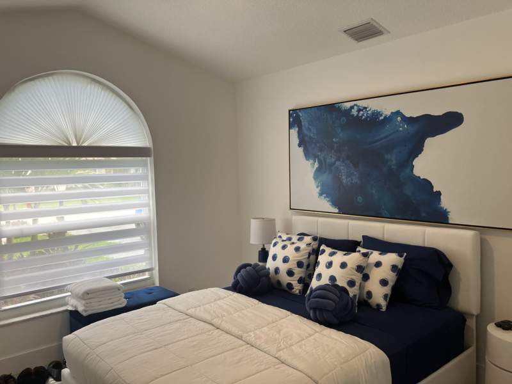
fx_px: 414
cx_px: 256
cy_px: 192
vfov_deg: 49.7
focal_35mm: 28
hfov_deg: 63.4
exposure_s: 1/120
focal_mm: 3.99
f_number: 1.8
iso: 40
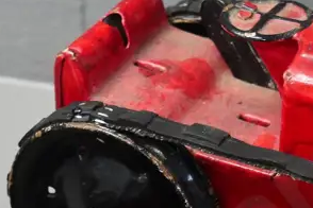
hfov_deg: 14.1
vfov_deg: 9.3
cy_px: 254
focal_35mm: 145
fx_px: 1261
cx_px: 219
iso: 1600
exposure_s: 1/50
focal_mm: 20
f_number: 4.5
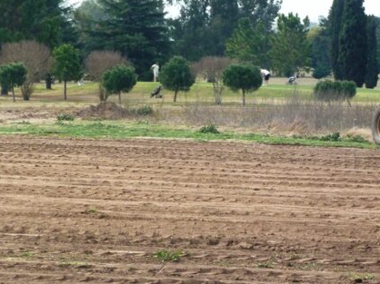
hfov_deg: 8.3
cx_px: 274
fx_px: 2622
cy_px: 125
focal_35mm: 239
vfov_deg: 6.2
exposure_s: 1/500
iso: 200
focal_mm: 23.5
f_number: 3.6
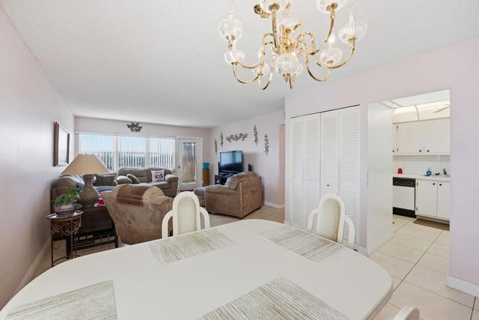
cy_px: 160
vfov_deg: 81.2
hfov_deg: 104.2
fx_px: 186
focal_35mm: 14
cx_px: 240
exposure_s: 1/250
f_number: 11
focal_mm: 14
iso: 500
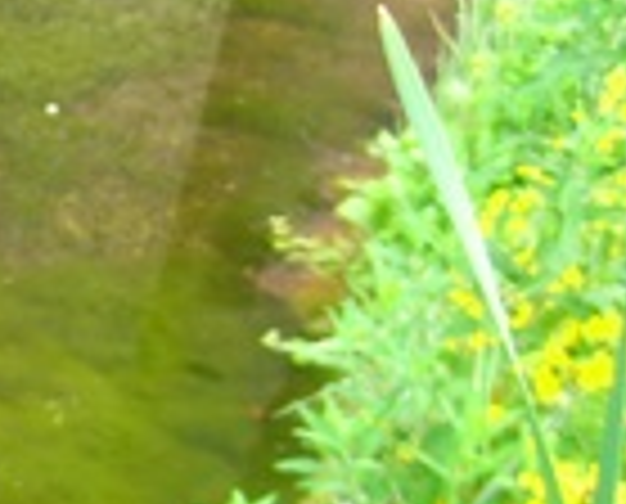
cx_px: -356
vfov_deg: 13.1
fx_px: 2174
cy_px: 486
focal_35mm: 117
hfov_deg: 15.0
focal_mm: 7.9
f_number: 2.8
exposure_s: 1/100
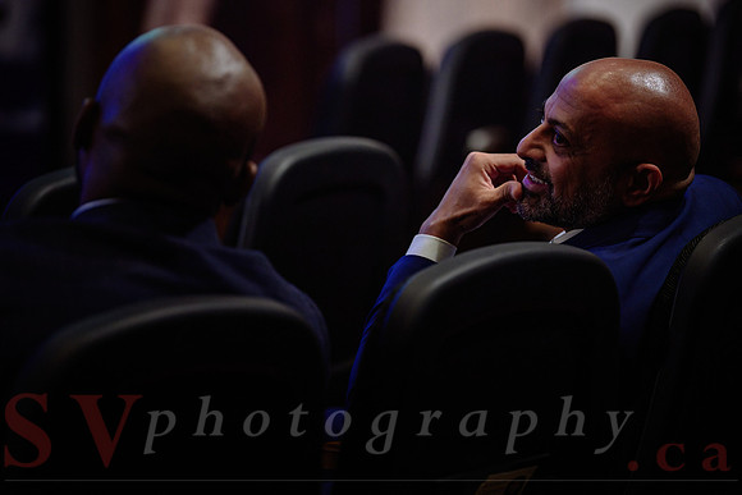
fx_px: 3319
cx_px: 371
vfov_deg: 8.5
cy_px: 229
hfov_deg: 12.8
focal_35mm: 161
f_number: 2.8
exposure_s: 1/160
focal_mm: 150
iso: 1600
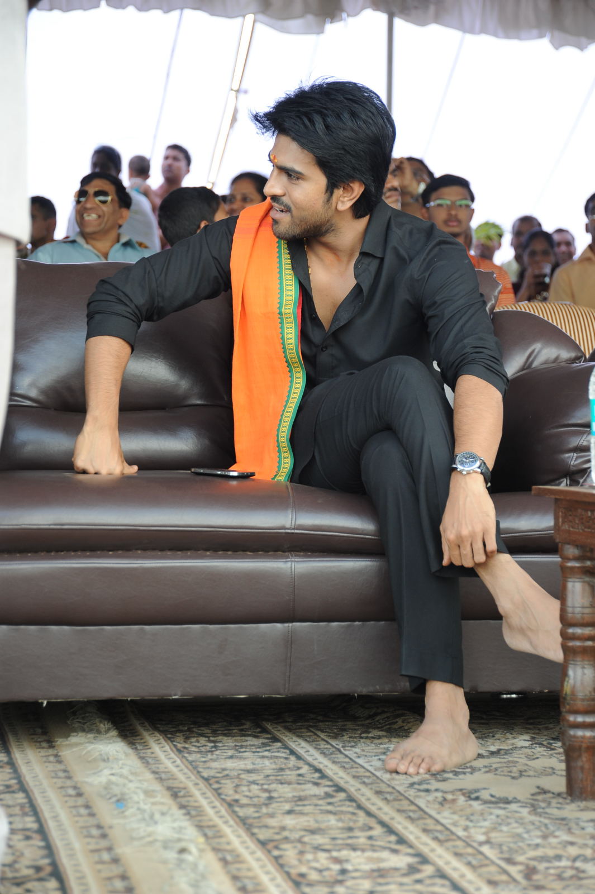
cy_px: 447
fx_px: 2482
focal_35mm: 100
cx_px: 298
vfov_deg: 20.4
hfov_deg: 13.7
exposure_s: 1/125
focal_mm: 100
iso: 640
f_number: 5.6
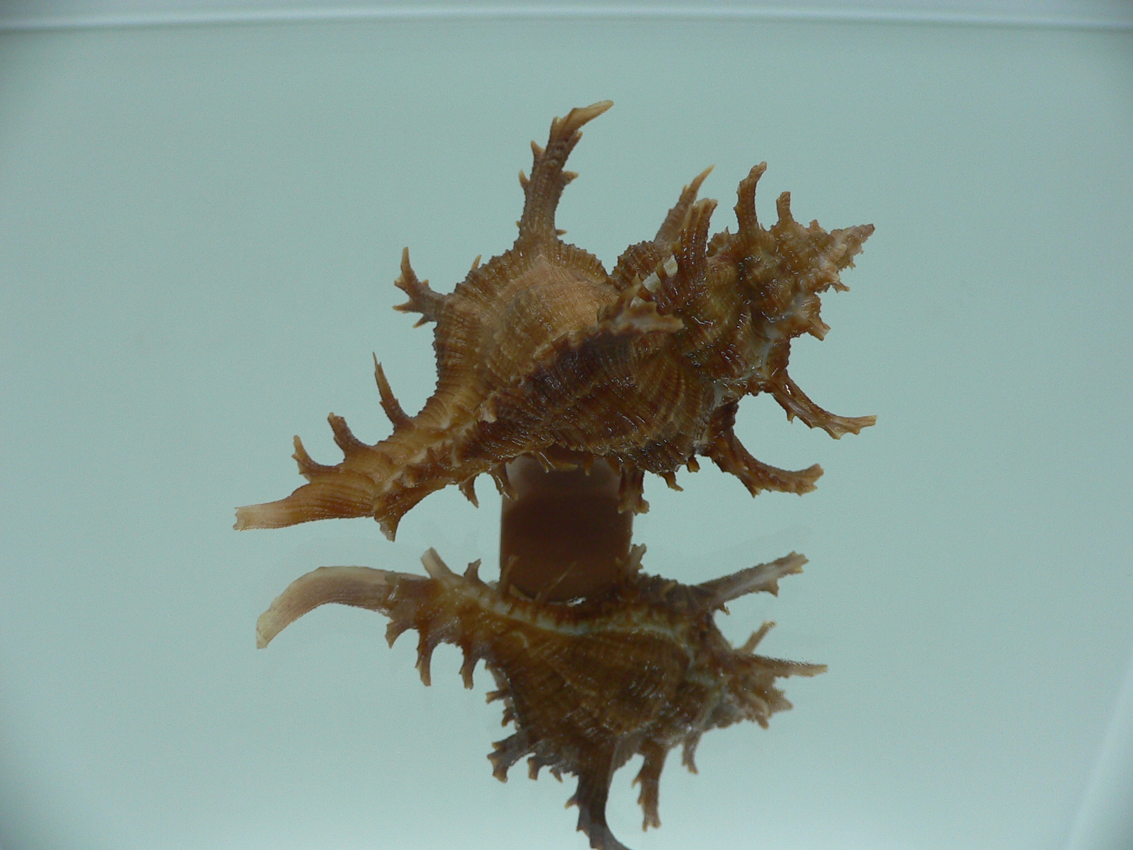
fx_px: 1146
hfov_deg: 52.6
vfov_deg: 40.7
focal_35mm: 35
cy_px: 425
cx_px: 566
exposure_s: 1/60
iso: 80
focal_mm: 4.6
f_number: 2.8
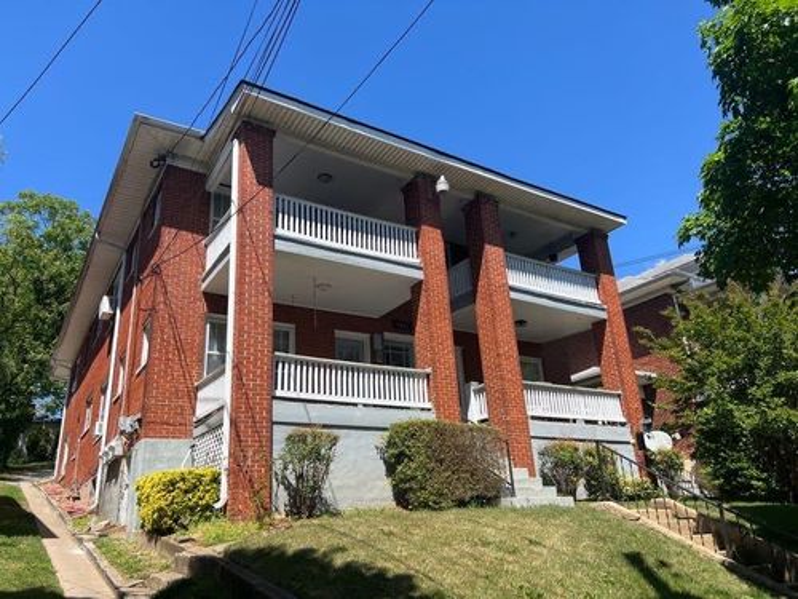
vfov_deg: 53.1
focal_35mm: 26
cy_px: 300
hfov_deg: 67.3
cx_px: 399
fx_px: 599
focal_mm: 5.7
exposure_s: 1/2695
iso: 50
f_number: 1.5
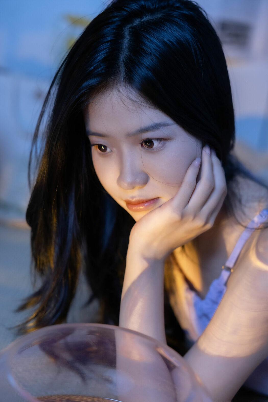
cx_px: 134
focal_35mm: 70
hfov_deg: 19.5
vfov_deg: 28.8
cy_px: 201
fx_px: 782
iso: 1000
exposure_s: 1/320
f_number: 2.8
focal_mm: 70
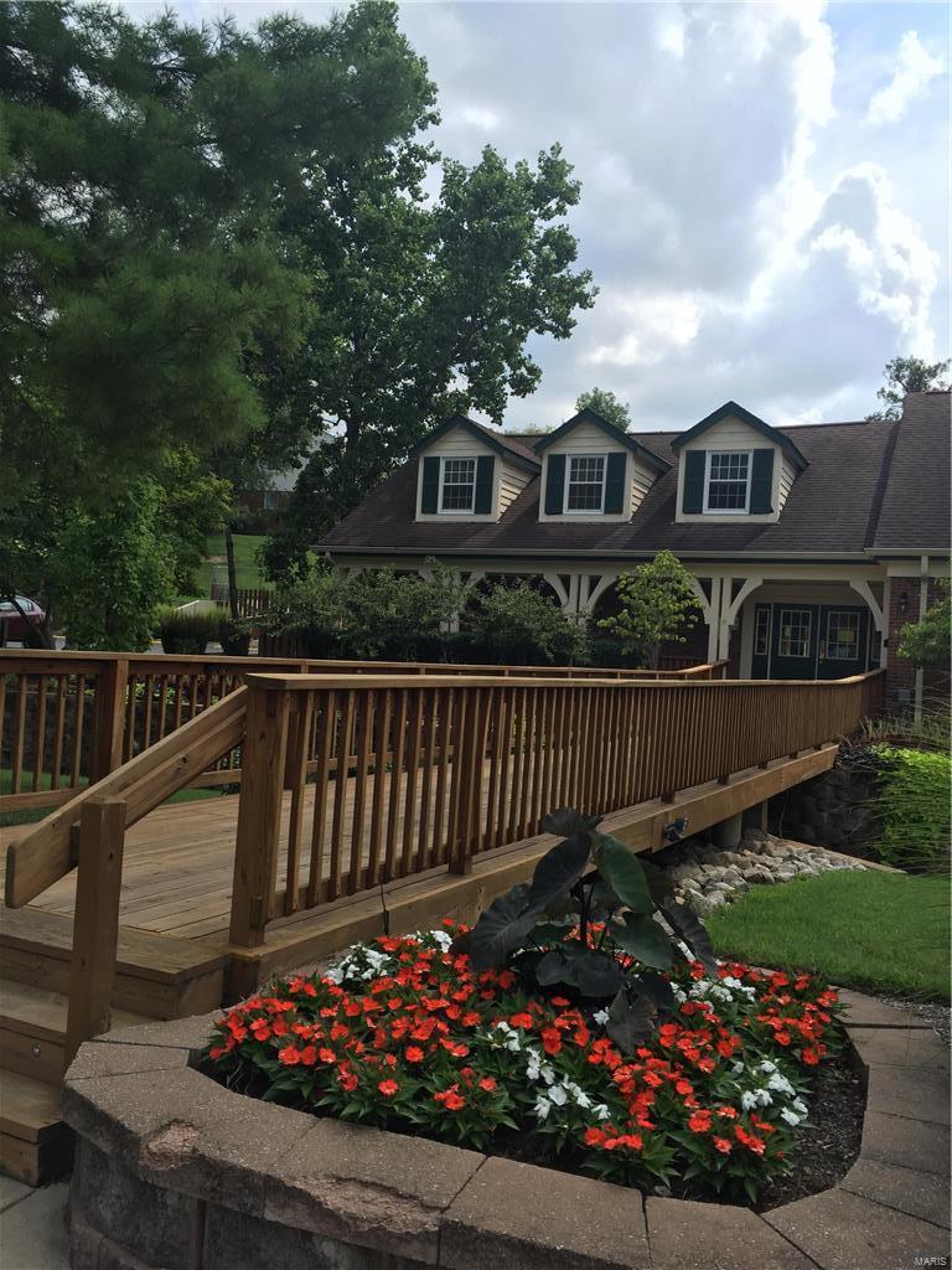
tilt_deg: -1.7
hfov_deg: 48.2
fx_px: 1063
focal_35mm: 29
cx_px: 476
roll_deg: -3.6
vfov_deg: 61.7
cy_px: 635
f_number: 2.2
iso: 32
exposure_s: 1/1883
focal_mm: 4.15
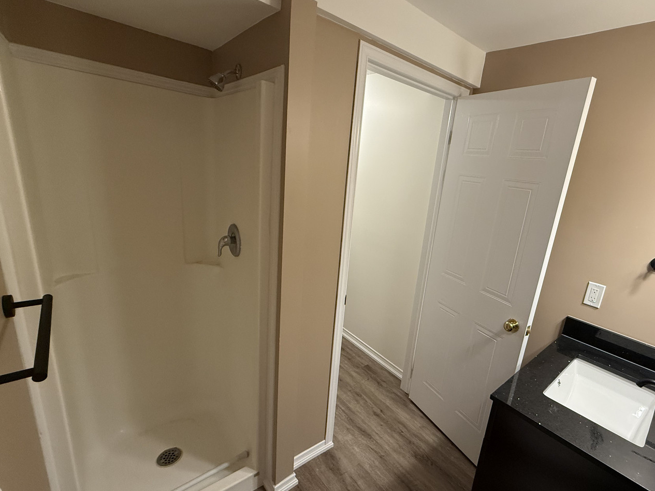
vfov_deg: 74.7
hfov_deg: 90.3
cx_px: 379
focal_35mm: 17
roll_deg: -6.4
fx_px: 322
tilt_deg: -13.9
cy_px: 253
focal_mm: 2.22
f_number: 2.2
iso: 250
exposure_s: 1/60
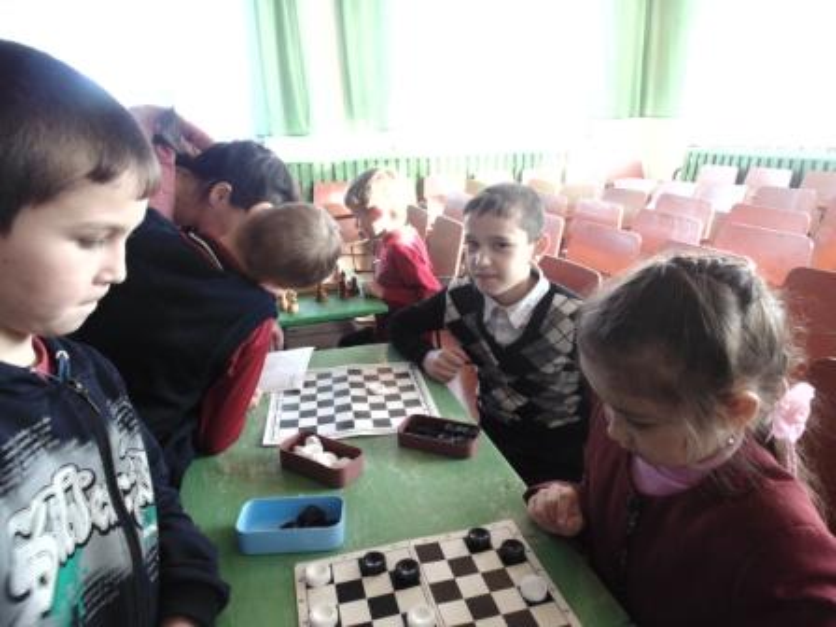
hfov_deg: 76.4
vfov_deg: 61.1
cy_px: 314
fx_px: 531
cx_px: 418
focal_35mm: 22
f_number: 3.1
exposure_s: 1/30
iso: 100
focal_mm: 4
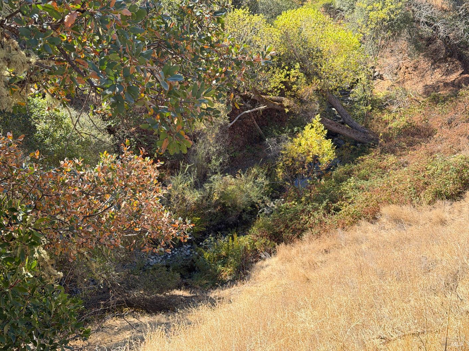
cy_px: 176
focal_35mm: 48
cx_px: 234
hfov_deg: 39.7
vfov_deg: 30.3
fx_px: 650
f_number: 1.78
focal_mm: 6.76
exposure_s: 1/1027
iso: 64
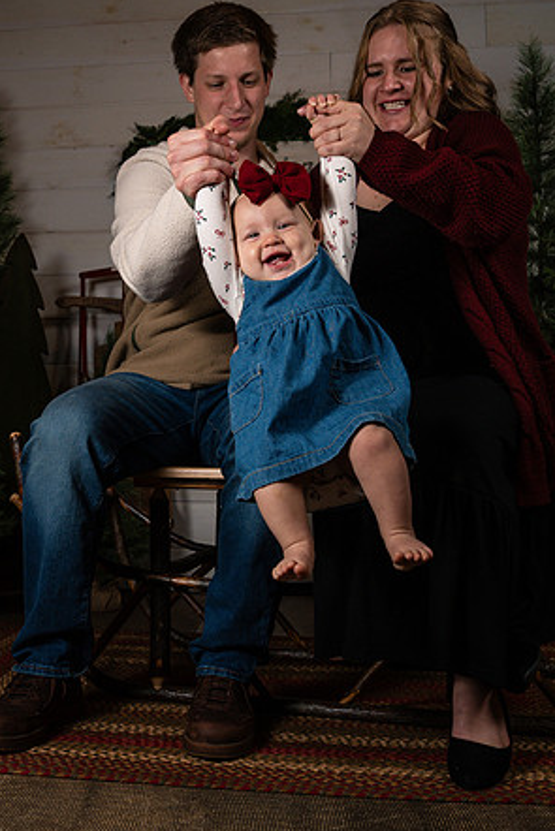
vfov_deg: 50.7
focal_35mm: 38
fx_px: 878
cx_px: 188
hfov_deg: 34.8
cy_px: 412
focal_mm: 24
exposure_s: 1/250
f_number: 5.6
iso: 320
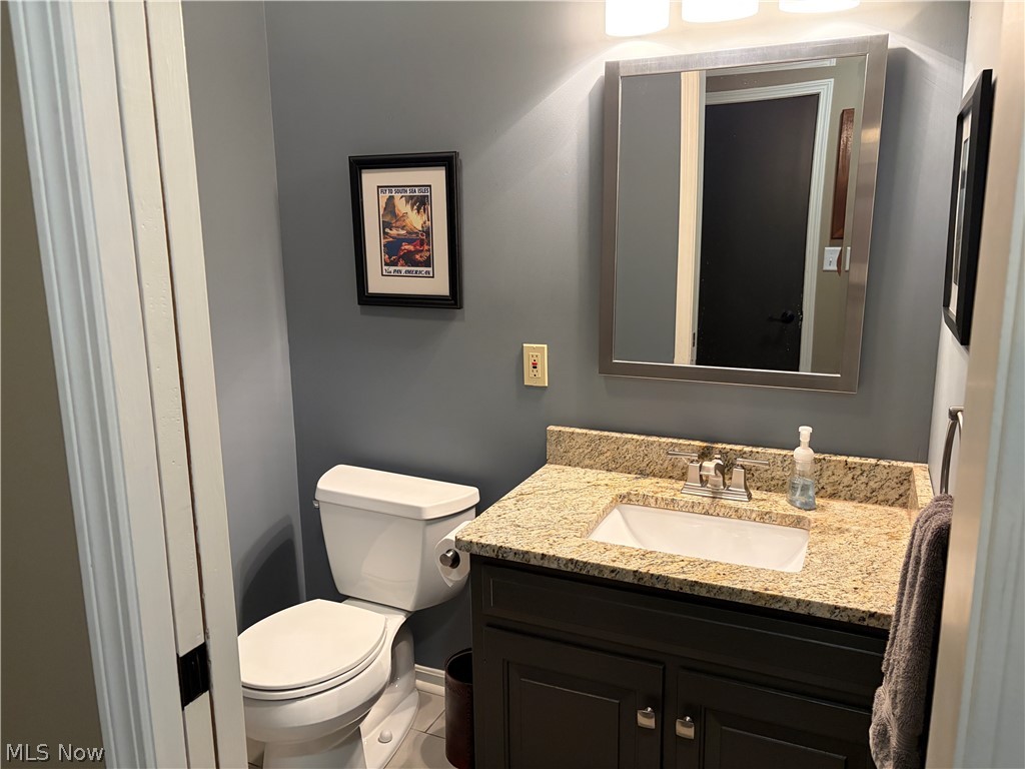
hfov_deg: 67.3
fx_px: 770
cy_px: 384
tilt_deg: -10.8
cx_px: 512
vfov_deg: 53.1
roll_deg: +1.5
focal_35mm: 26
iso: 400
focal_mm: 5.96
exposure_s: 1/60
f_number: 1.6
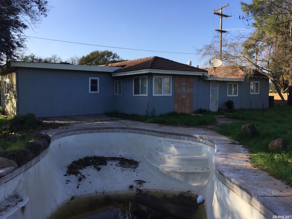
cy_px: 110
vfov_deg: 48.2
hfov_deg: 61.7
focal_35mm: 29
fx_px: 245
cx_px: 146
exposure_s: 1/1130
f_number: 2.2
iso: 32
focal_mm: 4.15
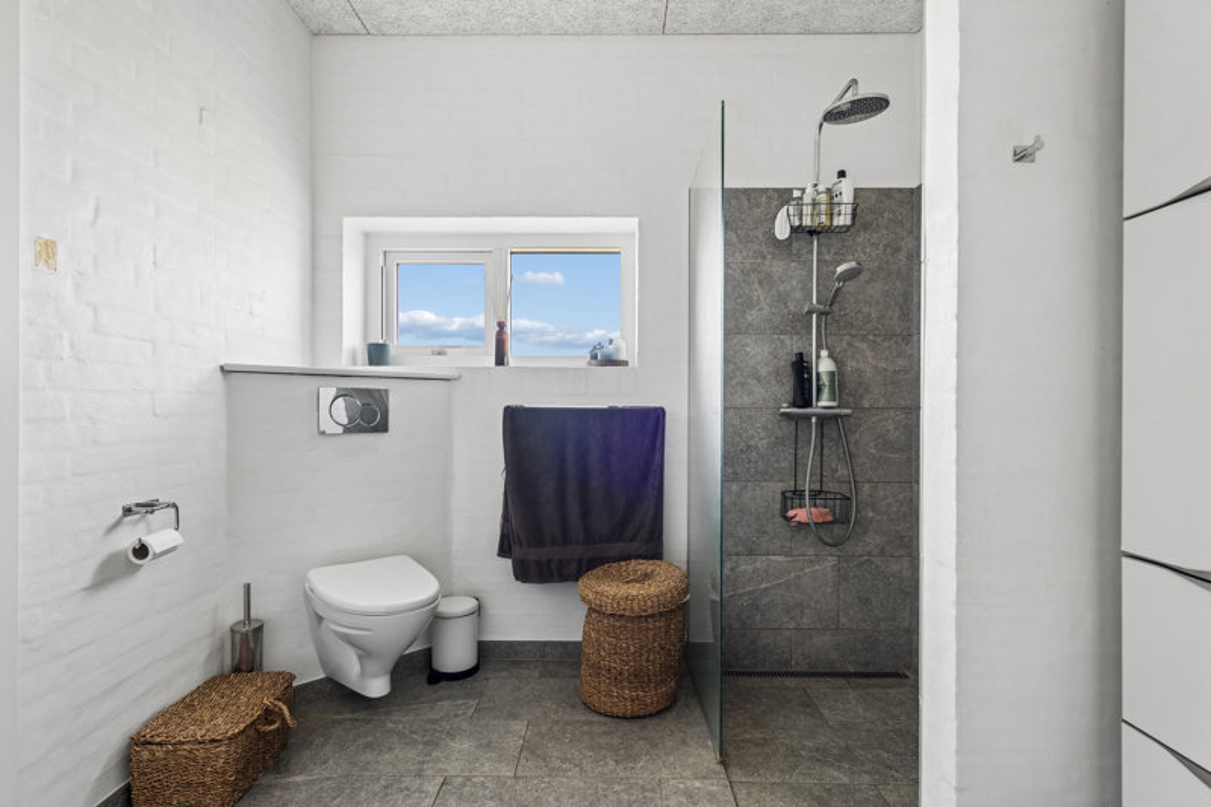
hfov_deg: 93.3
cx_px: 606
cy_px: 404
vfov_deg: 70.4
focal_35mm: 17
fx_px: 572
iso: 400
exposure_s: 1/20
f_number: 4
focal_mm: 17
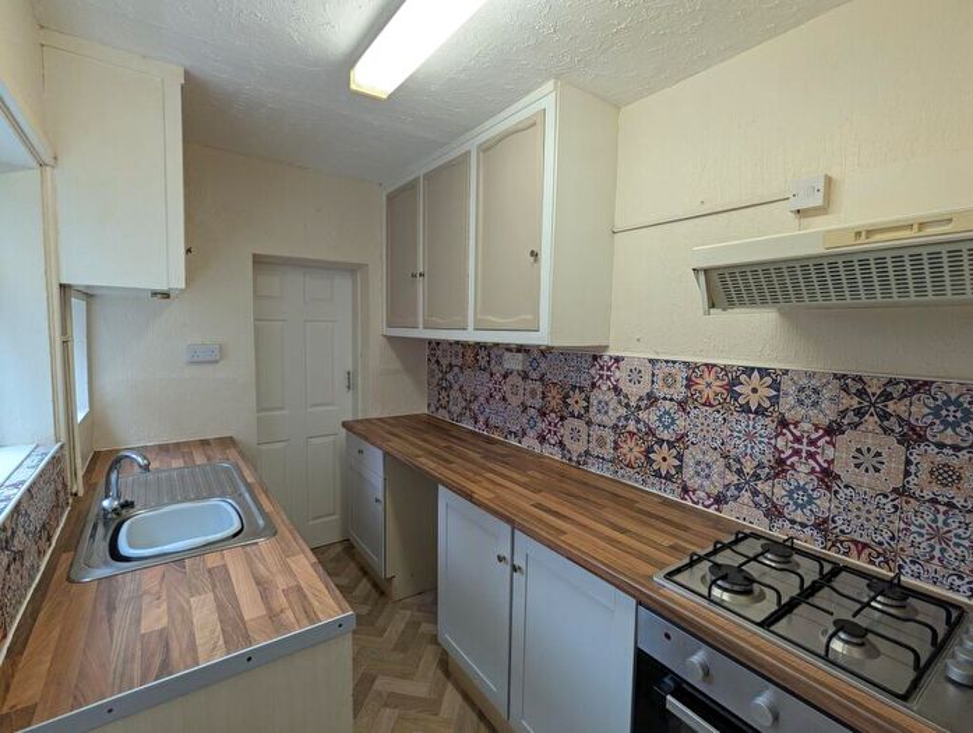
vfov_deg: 78.3
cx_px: 486
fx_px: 450
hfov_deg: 94.4
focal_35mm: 16
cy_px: 366
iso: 88
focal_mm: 2.35
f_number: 2.2
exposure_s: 1/100
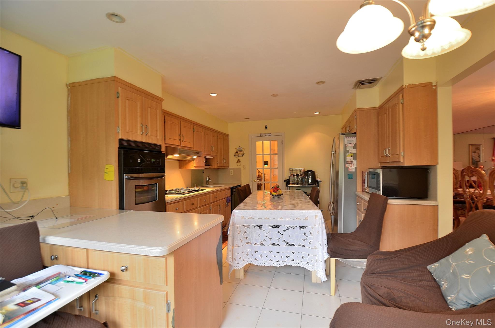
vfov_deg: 77.1
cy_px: 164
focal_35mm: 15
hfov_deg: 100.5
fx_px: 206
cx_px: 248
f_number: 4
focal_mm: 10
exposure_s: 1/6
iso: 100
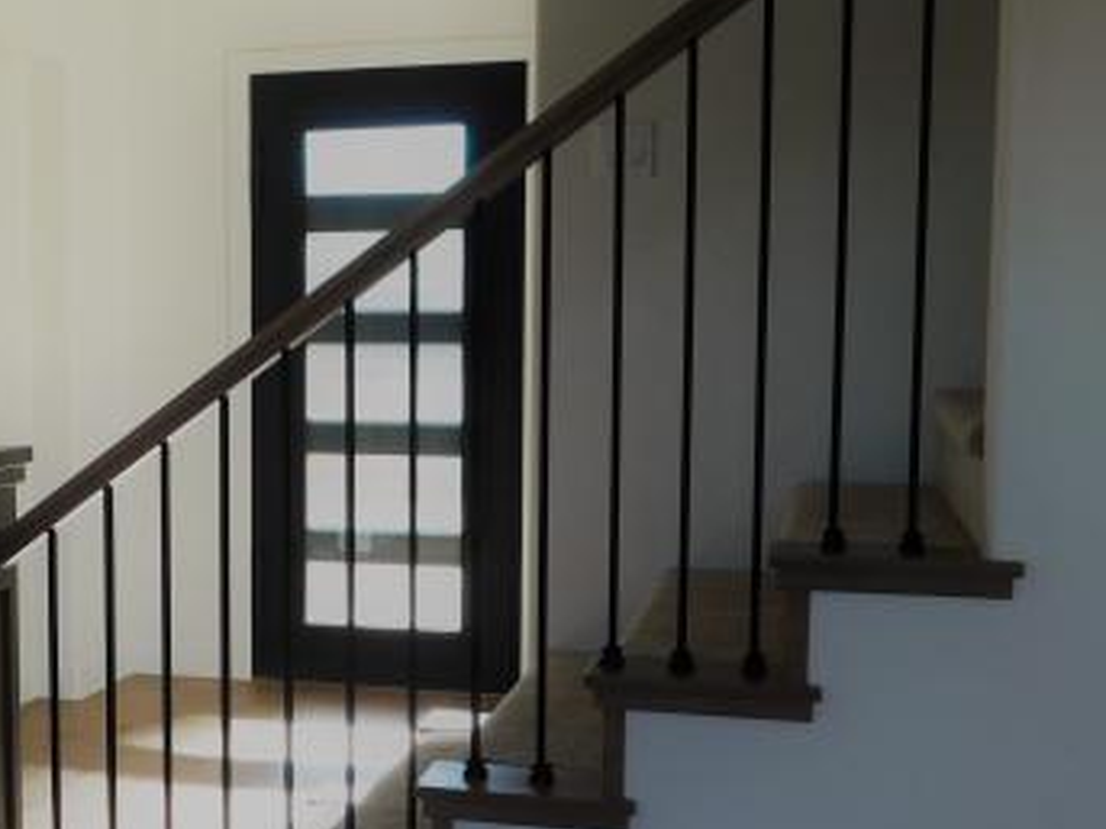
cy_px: 487
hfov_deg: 33.2
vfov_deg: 26.0
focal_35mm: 56
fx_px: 1789
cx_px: 187
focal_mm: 5.3
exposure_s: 1/125
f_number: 3.2
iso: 125
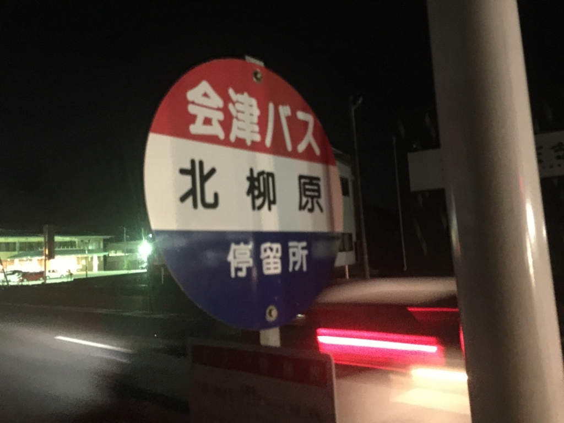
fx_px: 472
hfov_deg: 61.7
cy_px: 212
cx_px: 282
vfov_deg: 48.2
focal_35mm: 29
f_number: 2.2
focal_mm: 4.15
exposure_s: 1/4
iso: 320
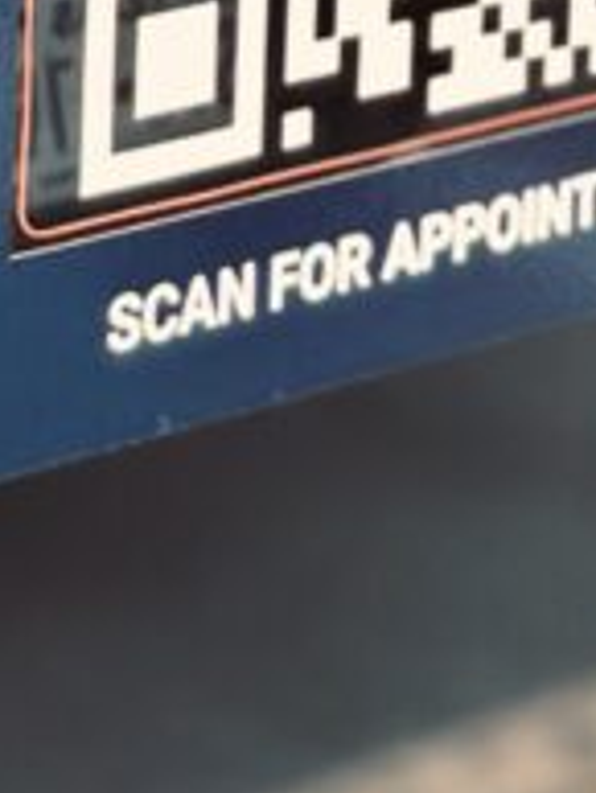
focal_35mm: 255
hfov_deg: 5.8
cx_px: 189
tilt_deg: -5.4
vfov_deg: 7.3
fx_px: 5847
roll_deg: +0.9
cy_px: -1105
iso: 80
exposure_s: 1/165
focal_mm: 6.86
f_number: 1.78
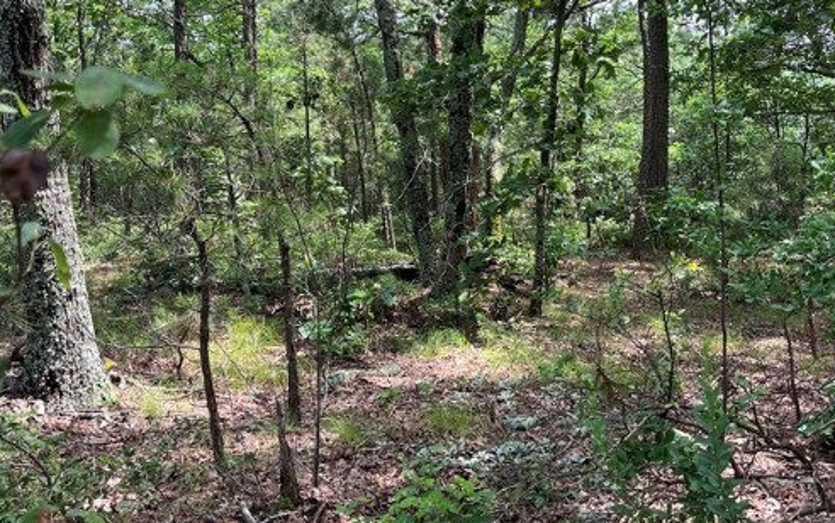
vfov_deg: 29.7
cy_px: 168
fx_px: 979
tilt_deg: +0.2
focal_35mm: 43
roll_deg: +1.1
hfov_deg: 46.2
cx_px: 451
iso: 50
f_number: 1.6
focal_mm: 5.1
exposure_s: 1/390
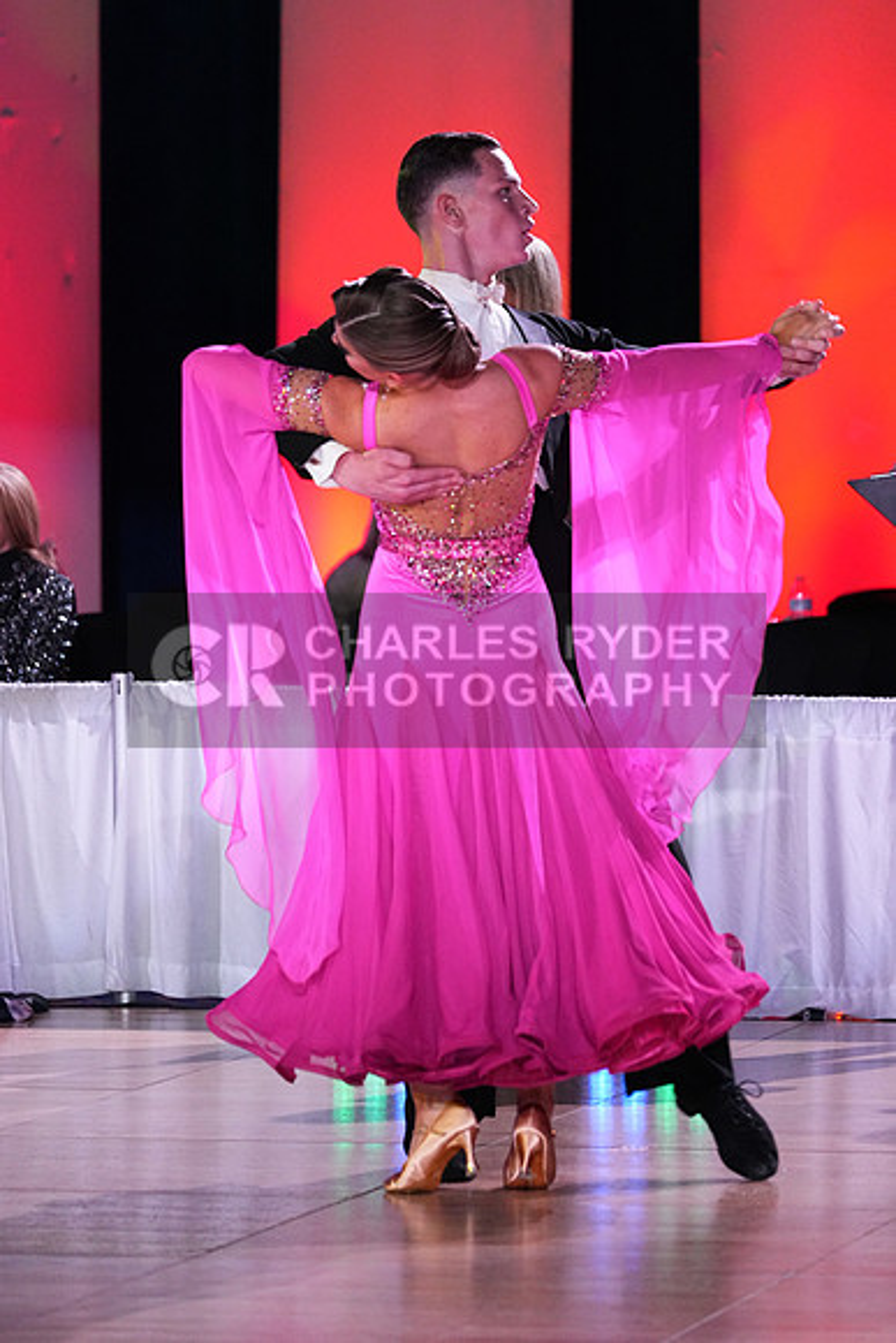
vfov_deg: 10.3
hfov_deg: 6.9
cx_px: 448
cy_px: 672
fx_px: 7462
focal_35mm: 200
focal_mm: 200
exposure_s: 1/320
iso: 5000
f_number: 4
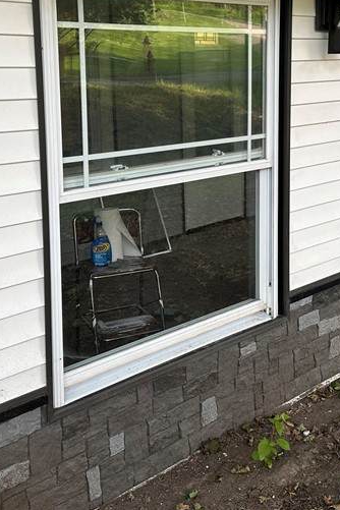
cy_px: 155
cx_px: 190
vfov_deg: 38.3
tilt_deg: -7.5
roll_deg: +0.9
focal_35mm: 51
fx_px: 722
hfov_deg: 26.5
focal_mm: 6.86
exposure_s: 1/241
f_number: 1.78
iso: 64
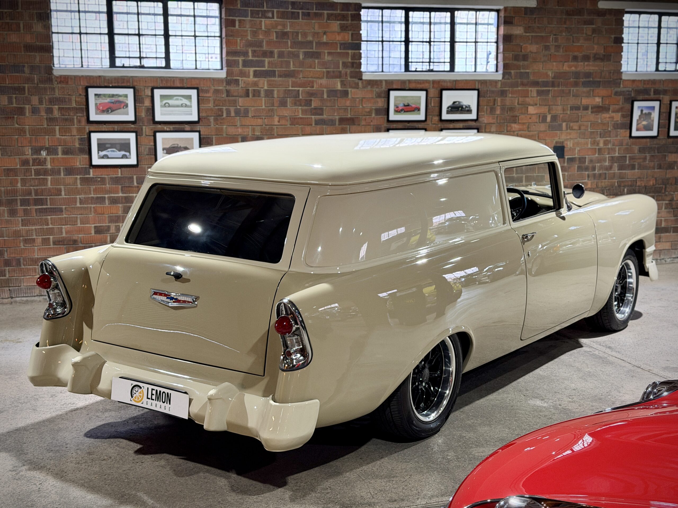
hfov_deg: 39.7
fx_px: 940
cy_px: 254
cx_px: 339
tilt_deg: -10.1
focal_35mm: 48
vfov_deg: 30.3
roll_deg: +0.2
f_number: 1.78
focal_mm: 6.76
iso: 250
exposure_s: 1/50
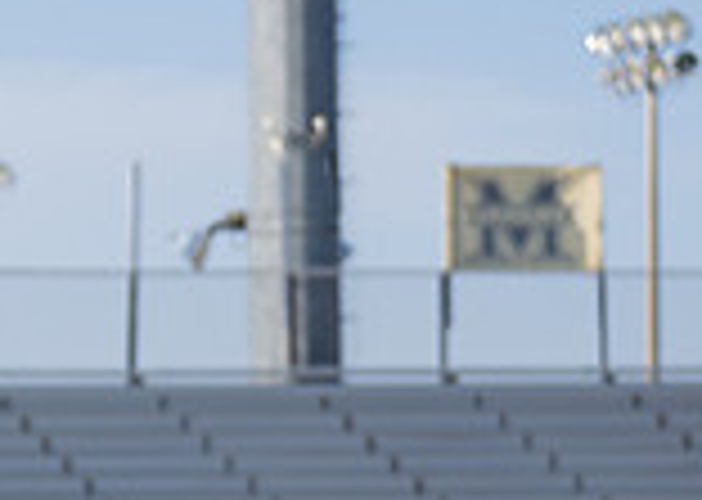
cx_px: -459
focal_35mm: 300
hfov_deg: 6.6
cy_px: 813
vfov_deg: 4.7
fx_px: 5973
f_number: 2.8
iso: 160
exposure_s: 1/2000
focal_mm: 70
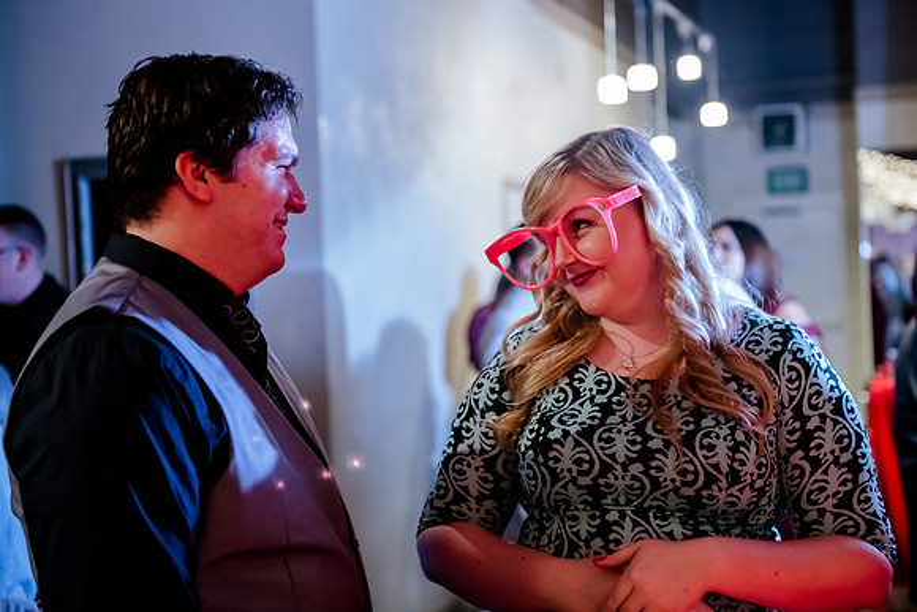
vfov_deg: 21.7
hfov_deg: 32.0
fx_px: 1599
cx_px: 477
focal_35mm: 63
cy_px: 281
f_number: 2.8
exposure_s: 1/80
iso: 5000
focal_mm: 58
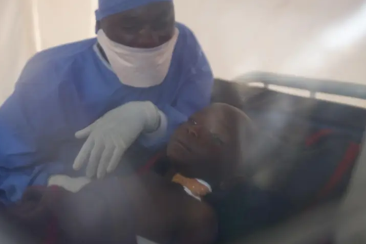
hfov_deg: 41.6
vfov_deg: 28.5
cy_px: 81
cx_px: 135
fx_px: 478
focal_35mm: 47
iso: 400
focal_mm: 23
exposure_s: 1/60
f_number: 1.4
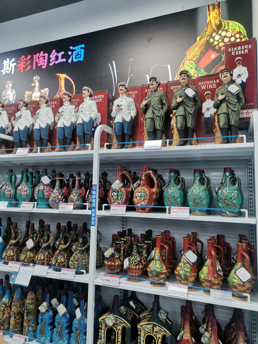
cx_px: 129
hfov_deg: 53.1
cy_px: 172
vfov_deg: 67.3
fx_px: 258
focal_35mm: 26
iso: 125
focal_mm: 4.75
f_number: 1.8
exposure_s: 1/100
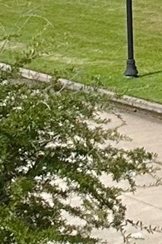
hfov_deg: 6.0
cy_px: -69
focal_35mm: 218
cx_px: 431
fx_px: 1473
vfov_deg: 9.3
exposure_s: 1/1739
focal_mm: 2.69
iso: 25
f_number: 1.9
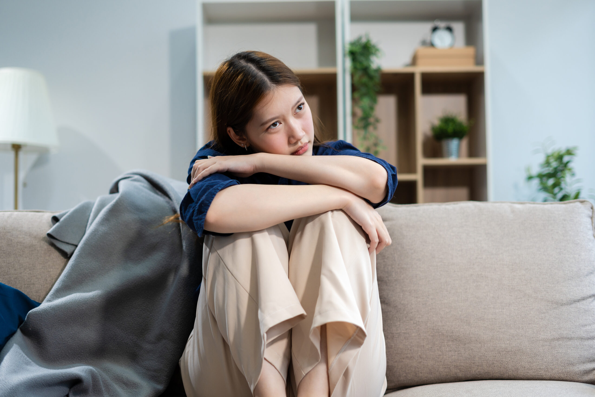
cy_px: 198
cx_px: 298
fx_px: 826
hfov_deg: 39.6
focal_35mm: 50
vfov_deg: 27.0
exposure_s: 1/160
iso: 400
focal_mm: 50
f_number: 2.2
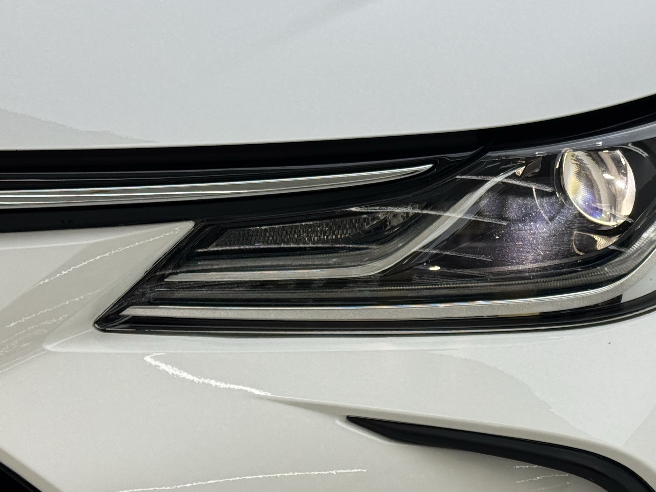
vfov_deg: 17.2
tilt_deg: -18.6
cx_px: 462
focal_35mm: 86
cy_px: 239
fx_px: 1630
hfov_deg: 22.6
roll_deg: +0.7
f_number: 1.78
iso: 64
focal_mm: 6.76
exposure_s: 1/854
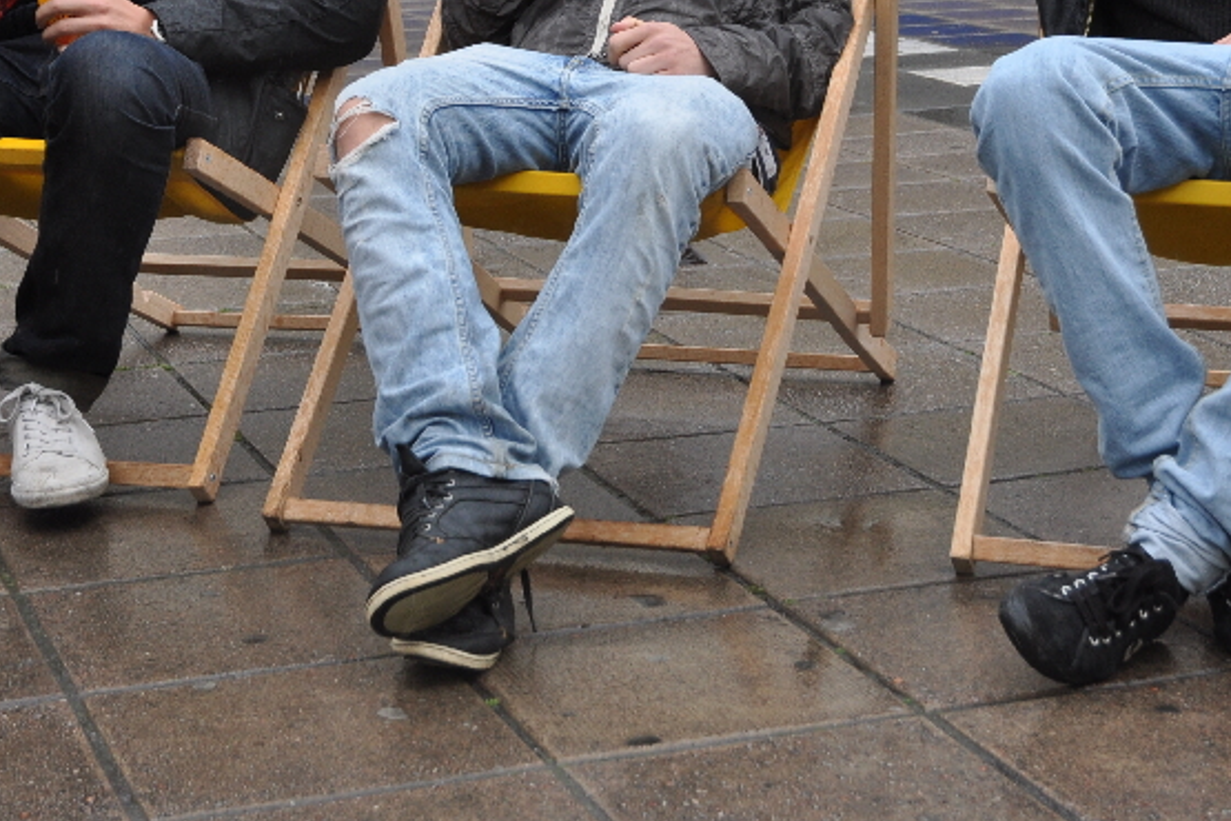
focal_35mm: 83
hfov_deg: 24.5
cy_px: 84
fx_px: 2838
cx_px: 699
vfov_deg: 16.2
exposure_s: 1/500
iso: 400
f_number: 5.6
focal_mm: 30
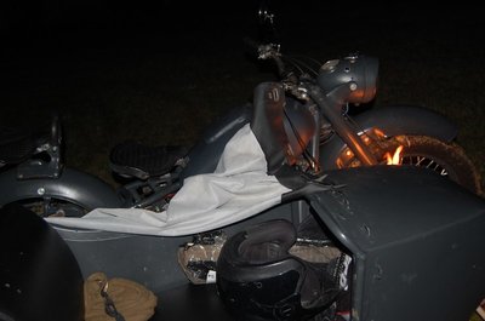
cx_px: 242
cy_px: 160
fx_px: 484
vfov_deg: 36.7
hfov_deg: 53.2
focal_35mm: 36
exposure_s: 1/60
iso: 400
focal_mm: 24
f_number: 4
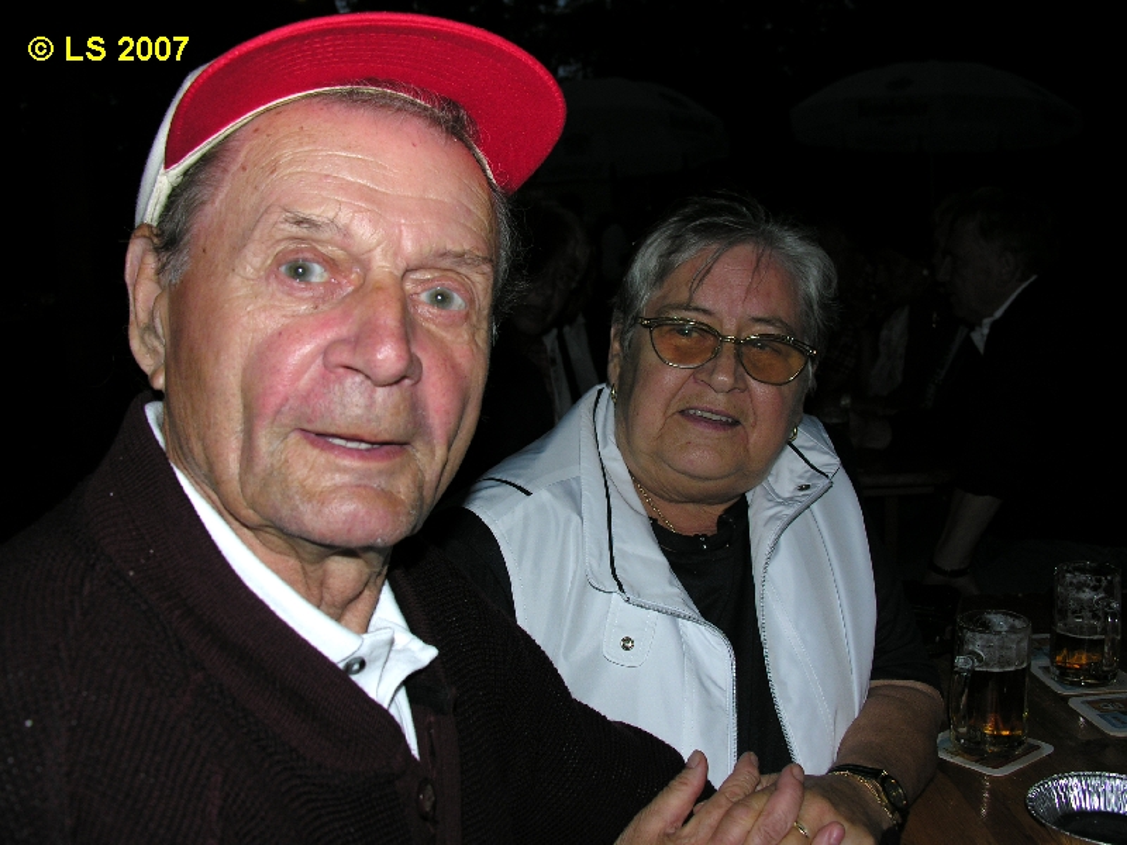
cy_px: 422
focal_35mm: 35
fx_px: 1140
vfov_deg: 40.7
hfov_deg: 52.6
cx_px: 564
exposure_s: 1/60.1
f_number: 2.8
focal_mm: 8.9
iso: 50
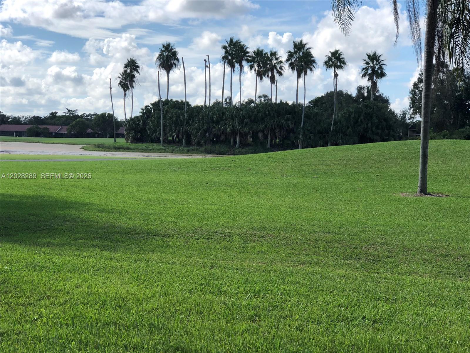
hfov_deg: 33.8
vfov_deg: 25.7
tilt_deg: -5.1
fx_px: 774
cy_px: 176
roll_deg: -1.9
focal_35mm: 57
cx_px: 235
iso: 20
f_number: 2.8
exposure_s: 1/762
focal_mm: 6.6
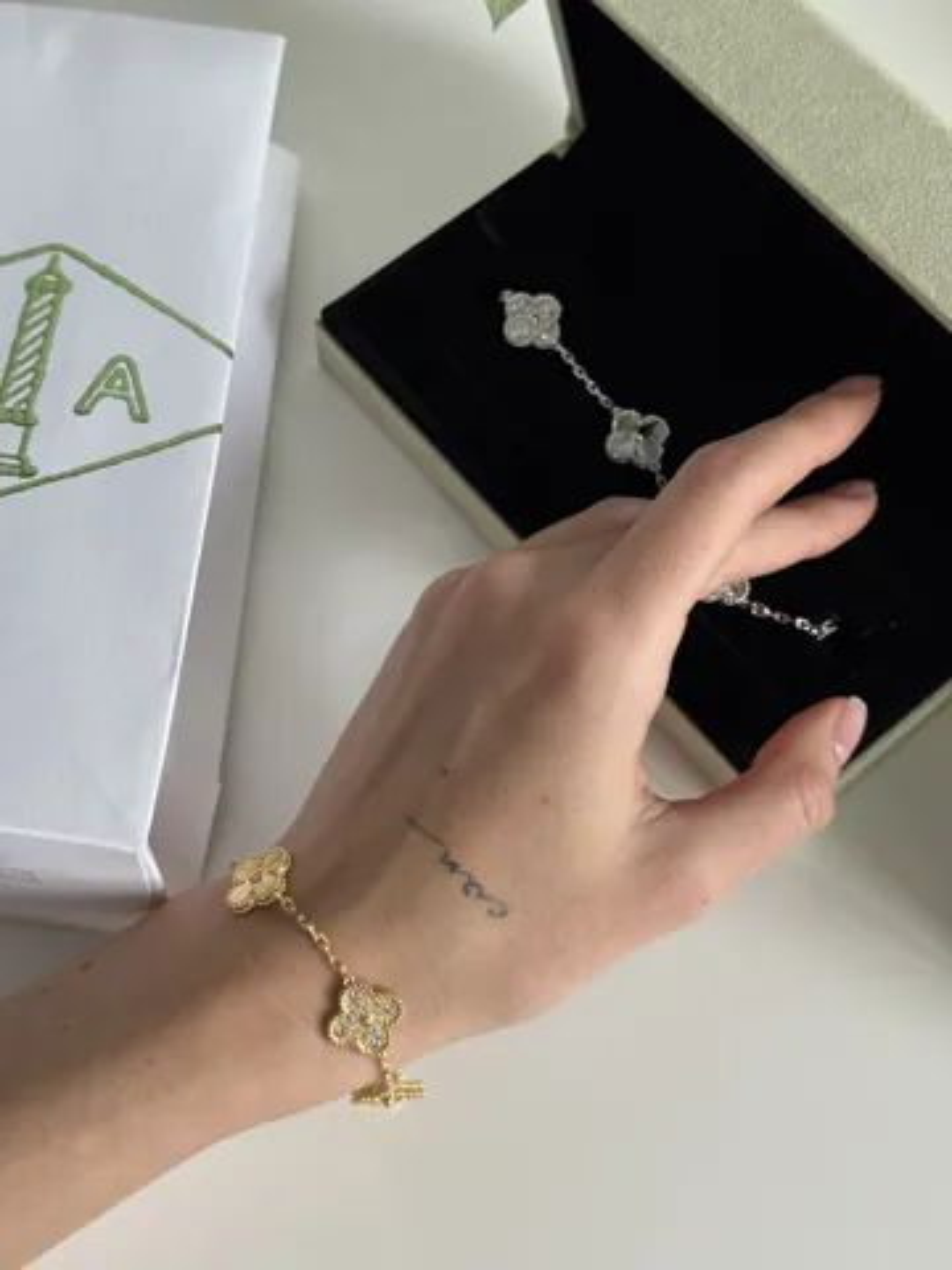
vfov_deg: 39.7
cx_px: 476
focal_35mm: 48
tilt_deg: -67.3
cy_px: 635
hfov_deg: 30.3
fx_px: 1760
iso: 100
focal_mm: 6.76
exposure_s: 1/62
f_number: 1.78
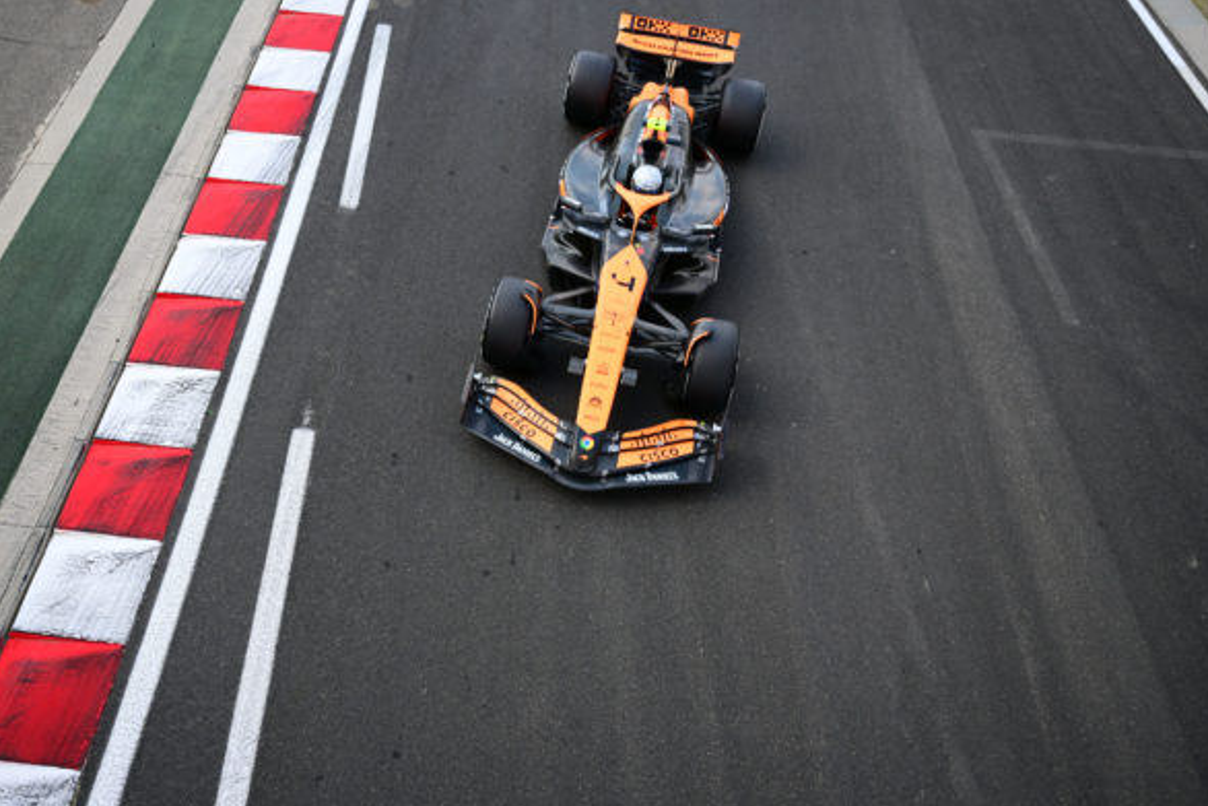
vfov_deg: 41.1
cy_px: 365
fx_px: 1074
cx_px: 491
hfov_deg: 58.3
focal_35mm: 32
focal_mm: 25
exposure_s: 1/2500
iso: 400
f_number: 2.8
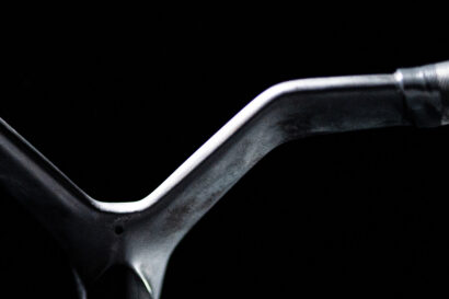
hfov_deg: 16.3
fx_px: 1558
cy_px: 211
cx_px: 114
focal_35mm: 125
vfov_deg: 10.9
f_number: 1.4
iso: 800
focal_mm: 50
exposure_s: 1/200
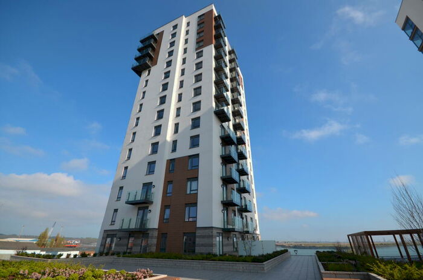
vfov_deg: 77.0
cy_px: 140
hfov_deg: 100.5
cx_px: 212
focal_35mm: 15
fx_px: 176
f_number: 8
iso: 110
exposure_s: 1/250
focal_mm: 10
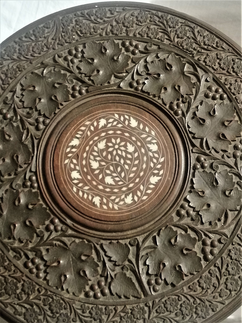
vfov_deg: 32.7
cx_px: 121
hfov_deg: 24.8
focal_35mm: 59
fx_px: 550
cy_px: 162
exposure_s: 1/20
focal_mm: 5.4
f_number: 1.8
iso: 1250
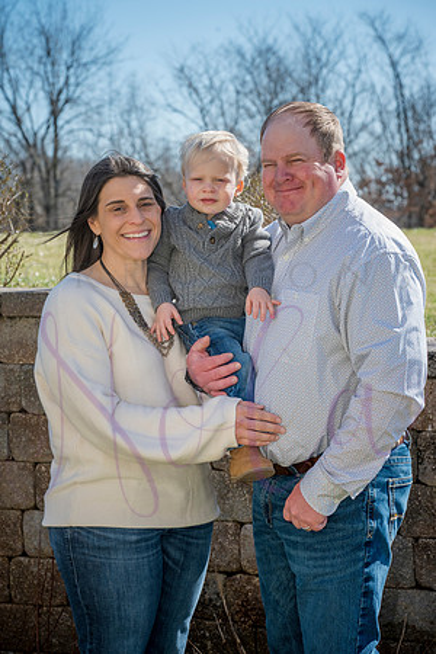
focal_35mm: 91
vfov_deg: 22.4
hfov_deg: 15.0
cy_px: 327
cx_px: 218
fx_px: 1653
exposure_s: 1/640
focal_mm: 91
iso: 400
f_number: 7.1
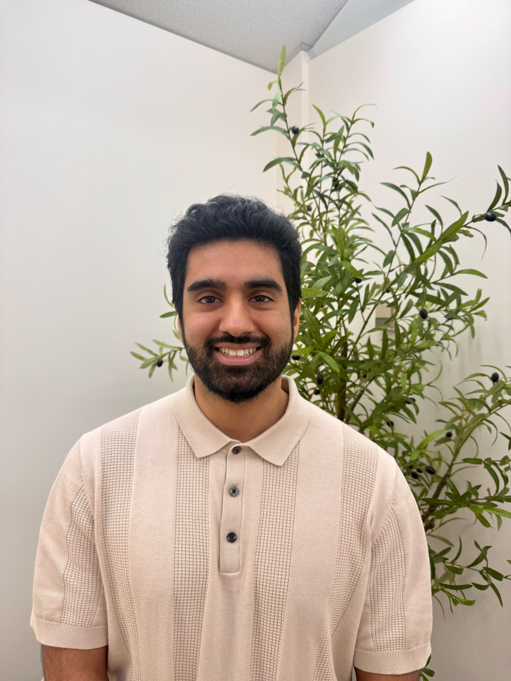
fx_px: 472
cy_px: 340
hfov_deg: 56.8
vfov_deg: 71.6
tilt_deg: -1.7
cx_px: 256
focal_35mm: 24
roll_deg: +0.5
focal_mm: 6.76
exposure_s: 1/106
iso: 50
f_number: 1.78
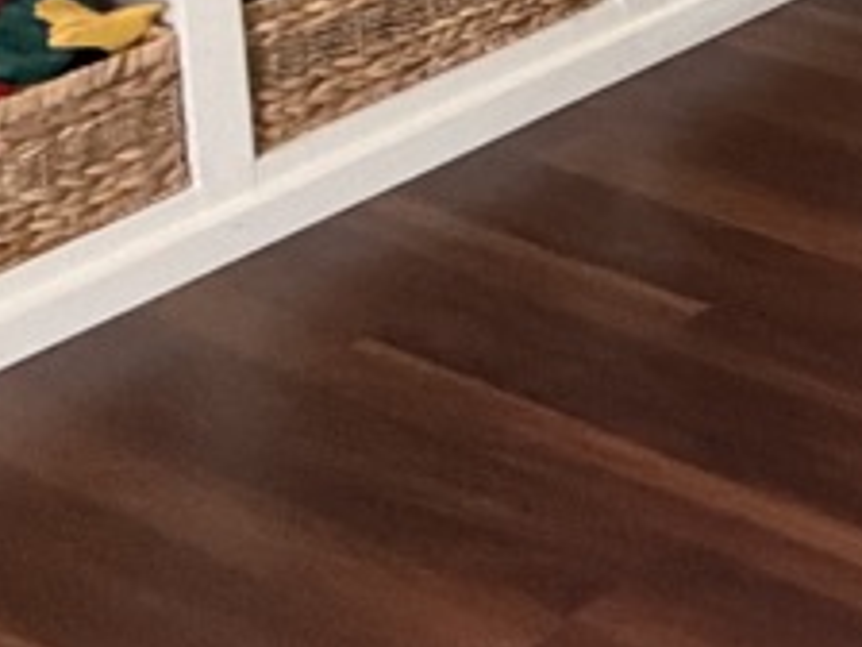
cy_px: -686
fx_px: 1868
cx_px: 1966
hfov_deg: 15.9
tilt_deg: -6.1
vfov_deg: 15.3
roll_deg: +0.2
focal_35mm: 75
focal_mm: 2.22
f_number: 2.2
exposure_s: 1/60
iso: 400
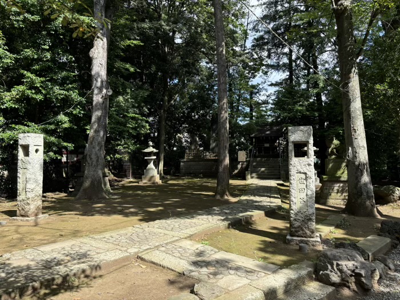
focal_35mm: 26
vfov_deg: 53.1
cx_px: 200
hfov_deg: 67.3
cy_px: 150
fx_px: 300
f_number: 1.6
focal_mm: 5.96
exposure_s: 1/811
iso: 50
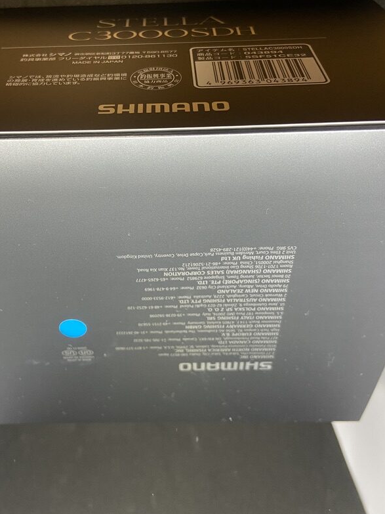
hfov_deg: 41.6
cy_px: 229
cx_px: 157
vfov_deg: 53.9
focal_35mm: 34
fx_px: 504
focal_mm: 4.25
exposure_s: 1/60
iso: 100
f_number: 1.8
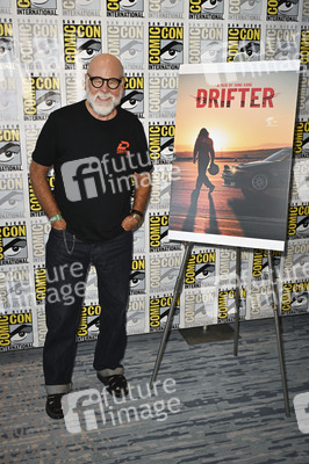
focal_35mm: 35
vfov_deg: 54.5
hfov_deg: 37.8
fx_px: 451
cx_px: 154
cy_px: 232
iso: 1250
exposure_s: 1/250
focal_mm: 35
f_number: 5.6
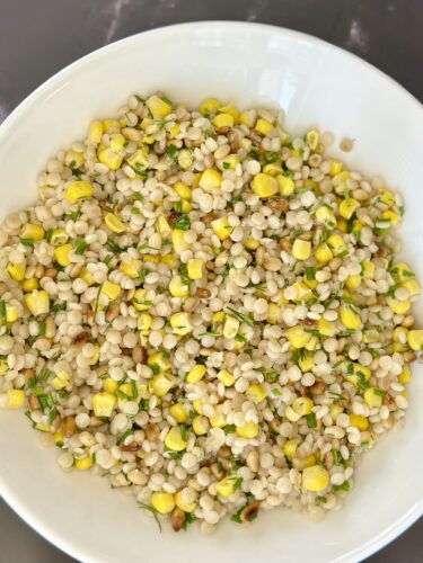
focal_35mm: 48
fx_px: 782
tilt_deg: -79.1
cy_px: 282
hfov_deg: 30.3
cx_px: 212
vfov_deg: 39.7
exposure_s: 1/176
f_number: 1.78
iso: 80
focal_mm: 6.86
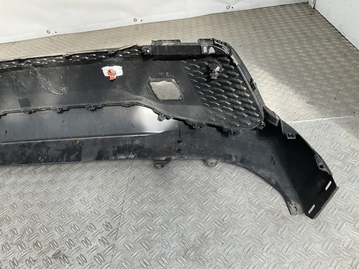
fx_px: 301
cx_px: 180
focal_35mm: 29
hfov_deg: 61.7
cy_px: 134
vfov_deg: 48.2
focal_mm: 3
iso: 16
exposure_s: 1/167
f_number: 1.8
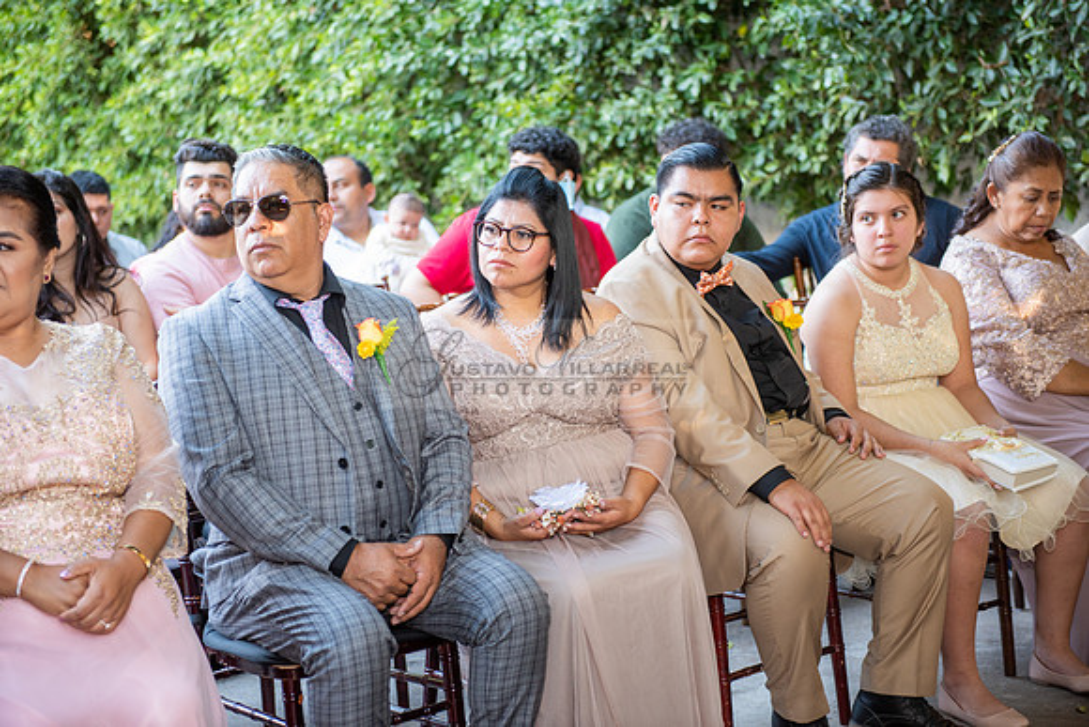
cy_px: 364
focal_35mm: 70
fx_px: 2118
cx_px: 544
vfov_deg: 19.5
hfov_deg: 28.8
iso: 500
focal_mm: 70
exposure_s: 1/100
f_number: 3.2
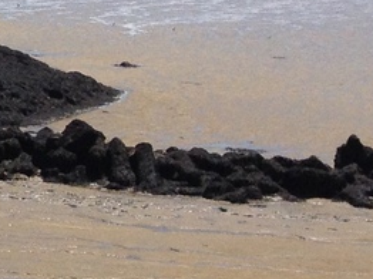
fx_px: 2304
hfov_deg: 8.0
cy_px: -158
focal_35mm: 214
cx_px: -722
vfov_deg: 6.8
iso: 50
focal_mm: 4.28
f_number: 2.4
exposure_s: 1/2907
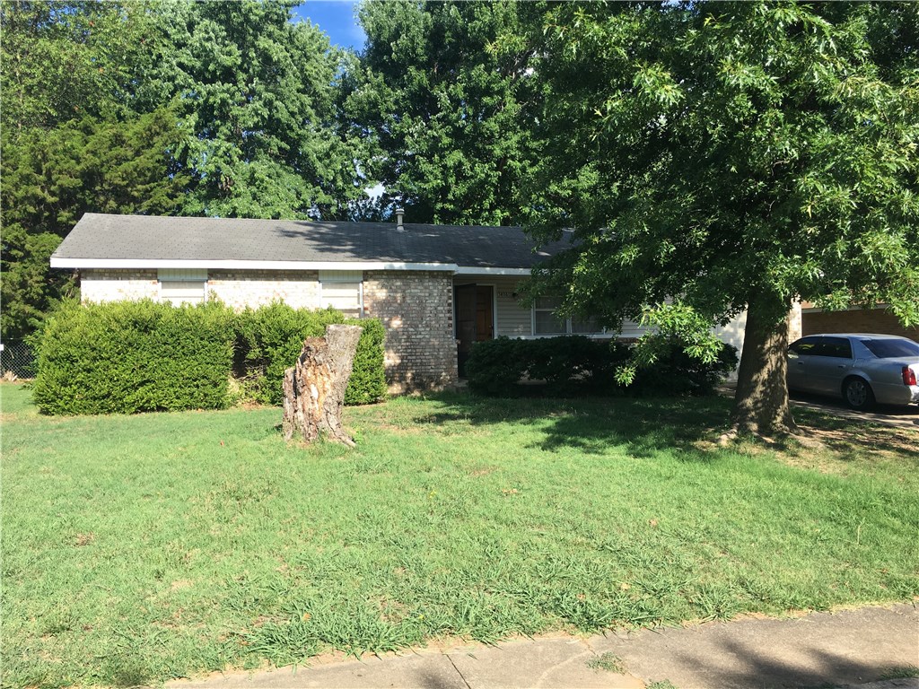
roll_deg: +1.1
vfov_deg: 48.2
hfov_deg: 61.7
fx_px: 770
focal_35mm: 29
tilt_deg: +1.5
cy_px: 344
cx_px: 460
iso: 25
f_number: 2.2
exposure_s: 1/615
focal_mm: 4.15
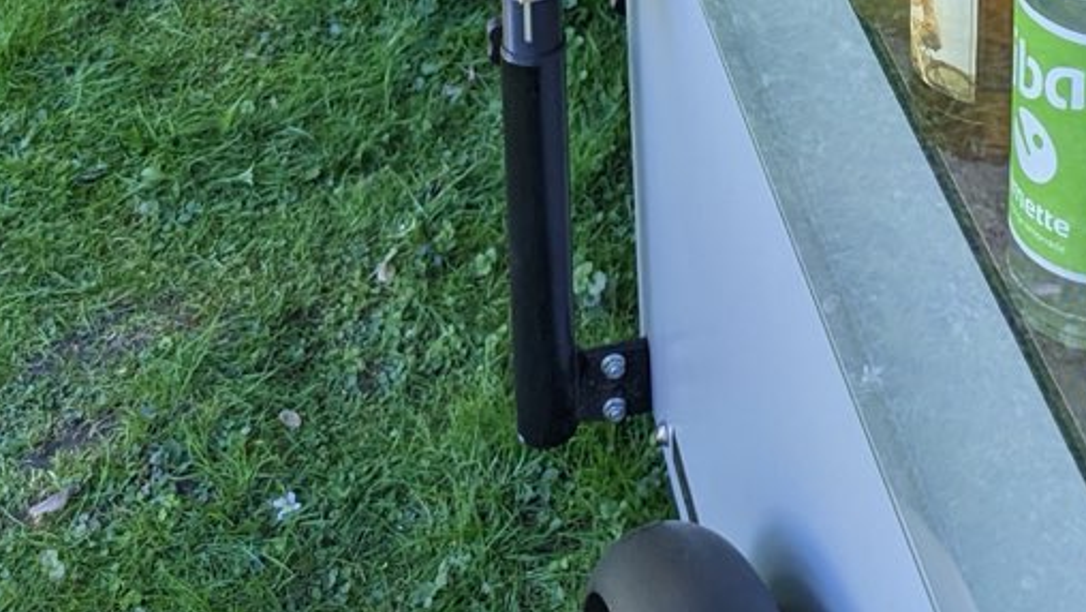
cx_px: 919
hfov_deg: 25.6
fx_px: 2333
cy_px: -454
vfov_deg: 13.5
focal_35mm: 81
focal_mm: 4.38
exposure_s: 1/286
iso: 54
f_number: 1.73
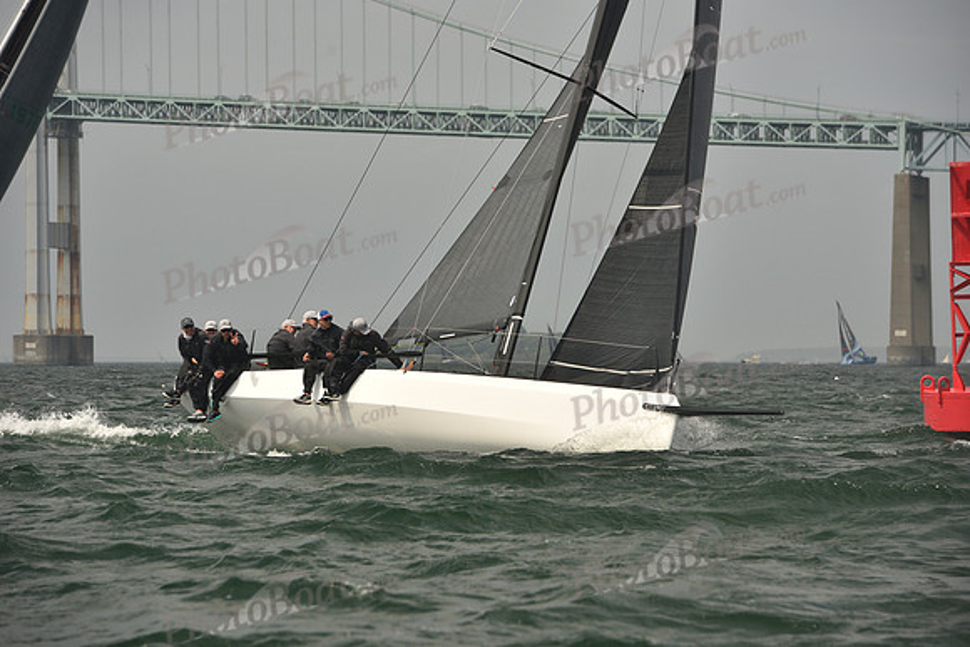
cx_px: 485
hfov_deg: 11.7
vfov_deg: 7.9
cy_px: 324
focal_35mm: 175
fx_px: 4716
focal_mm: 175
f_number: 7.1
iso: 250
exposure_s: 1/640
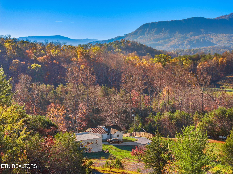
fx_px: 471
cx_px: 116
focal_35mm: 70
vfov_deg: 21.0
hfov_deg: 27.8
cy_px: 87
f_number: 2.8
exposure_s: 1/1000
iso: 160
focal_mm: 19.35
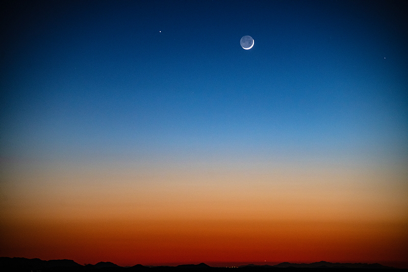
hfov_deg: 16.4
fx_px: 1416
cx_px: 204
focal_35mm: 125
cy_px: 136
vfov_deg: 11.0
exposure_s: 1/4
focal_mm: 125
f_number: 4.8
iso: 1600
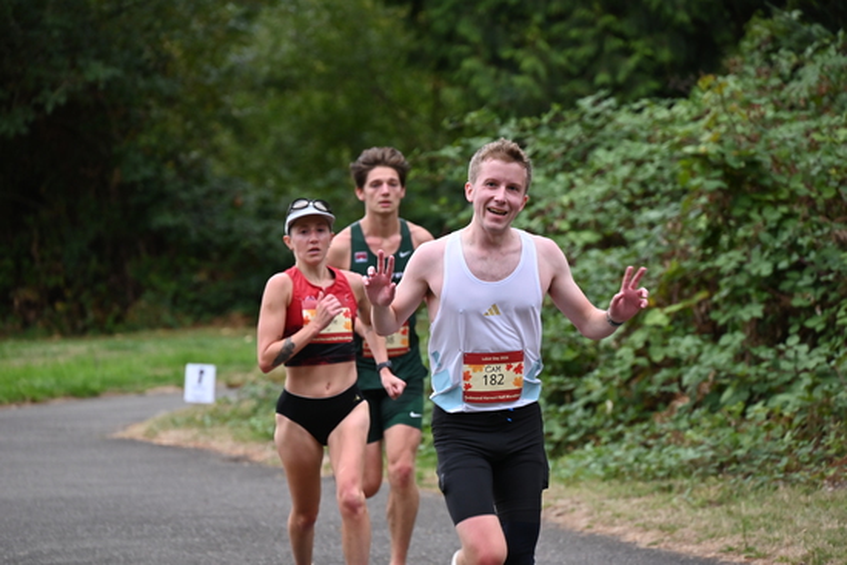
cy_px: 282
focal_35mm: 200
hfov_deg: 10.3
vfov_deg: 6.9
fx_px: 4707
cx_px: 424
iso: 1250
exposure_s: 1/250
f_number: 6.3
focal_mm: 200
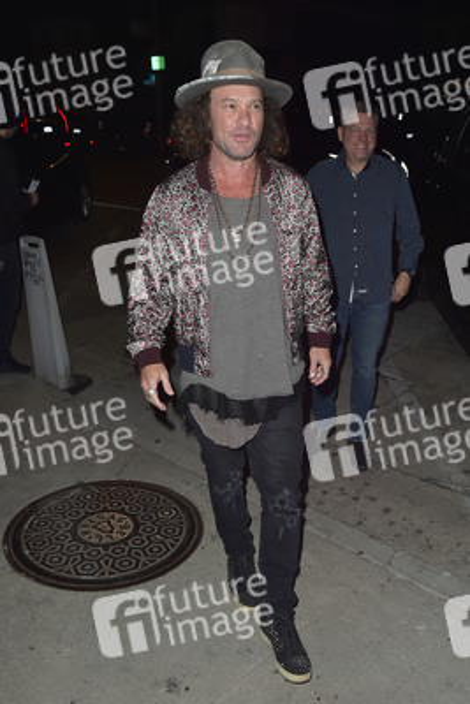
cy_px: 352
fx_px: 626
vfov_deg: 58.7
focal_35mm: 32
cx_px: 235
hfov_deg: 41.1
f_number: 6.3
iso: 400
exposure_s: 1/250
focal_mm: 32
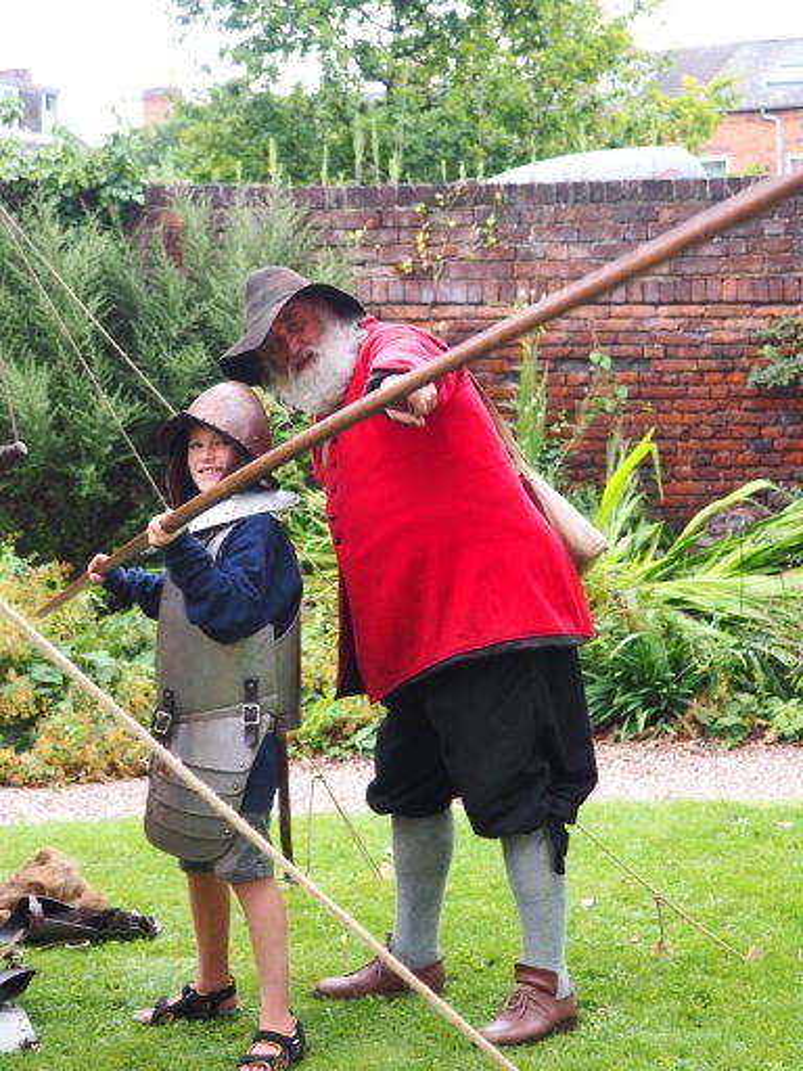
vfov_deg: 27.0
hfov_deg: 20.4
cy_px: 536
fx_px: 2227
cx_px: 402
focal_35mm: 72
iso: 1000
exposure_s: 1/80
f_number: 5.3
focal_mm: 36
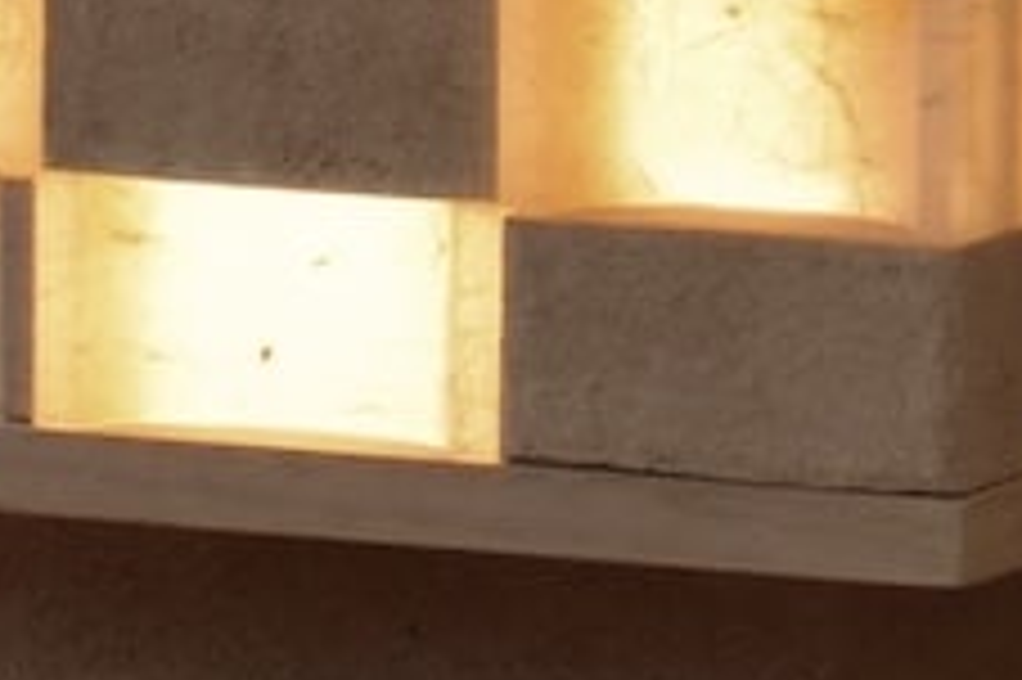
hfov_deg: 2.0
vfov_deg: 1.3
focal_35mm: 1043
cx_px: 1499
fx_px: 29587
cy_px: -2738
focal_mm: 70
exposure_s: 1/60
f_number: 5
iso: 560
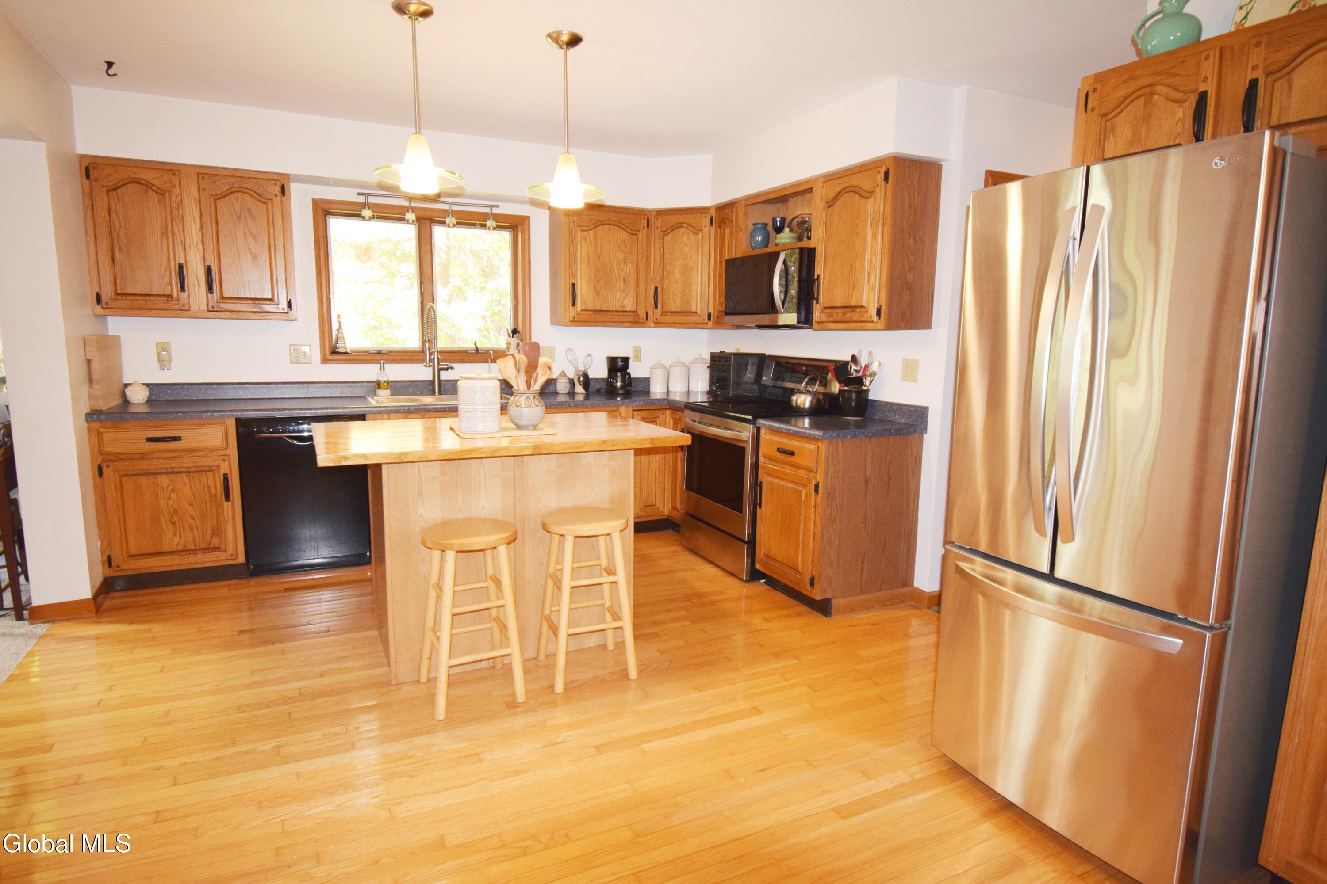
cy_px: 442
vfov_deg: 63.2
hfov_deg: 85.4
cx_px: 664
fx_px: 719
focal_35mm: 20
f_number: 4.8
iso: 1100
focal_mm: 13
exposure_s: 1/60
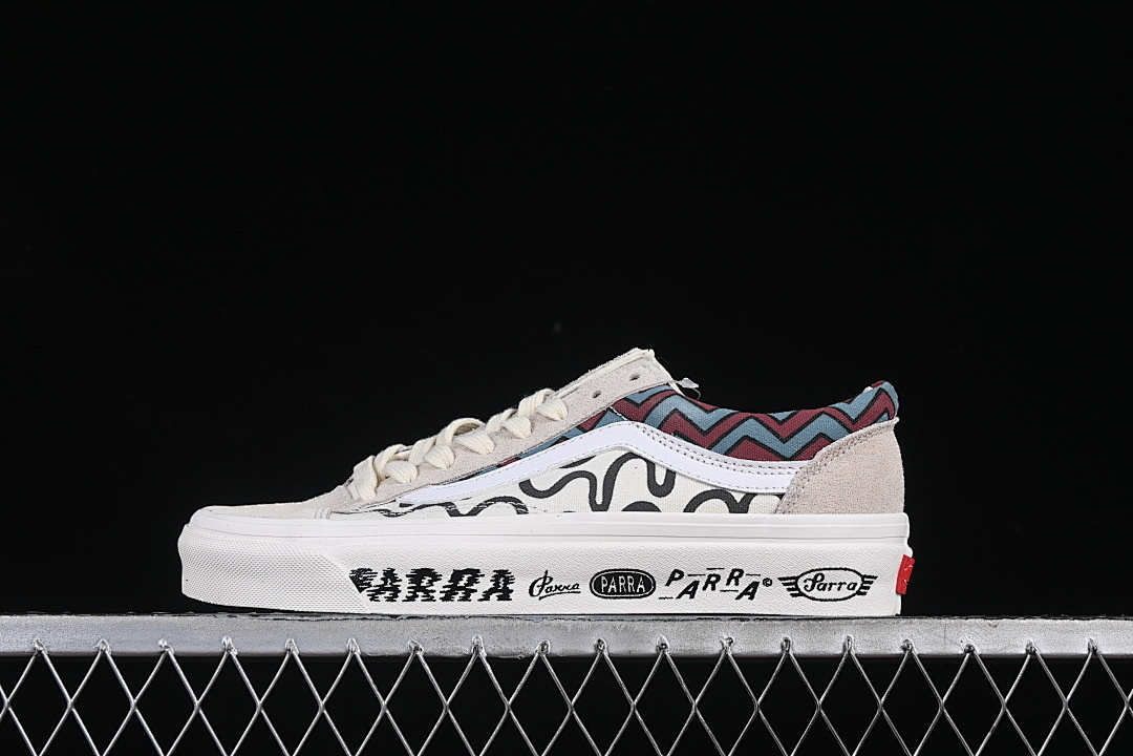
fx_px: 2360
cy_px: 378
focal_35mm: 75
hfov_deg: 27.0
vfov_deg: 18.2
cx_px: 566
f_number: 8
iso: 160
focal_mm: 50
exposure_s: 1/80
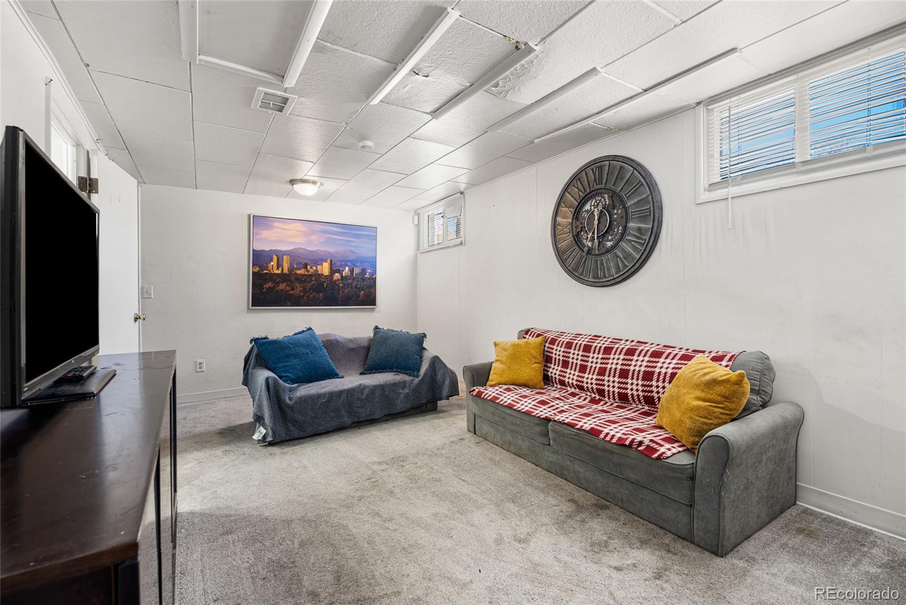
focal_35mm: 16
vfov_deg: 73.8
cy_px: 302
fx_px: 403
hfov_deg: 96.7
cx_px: 453
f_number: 8
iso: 200
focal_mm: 16
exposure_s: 1.6
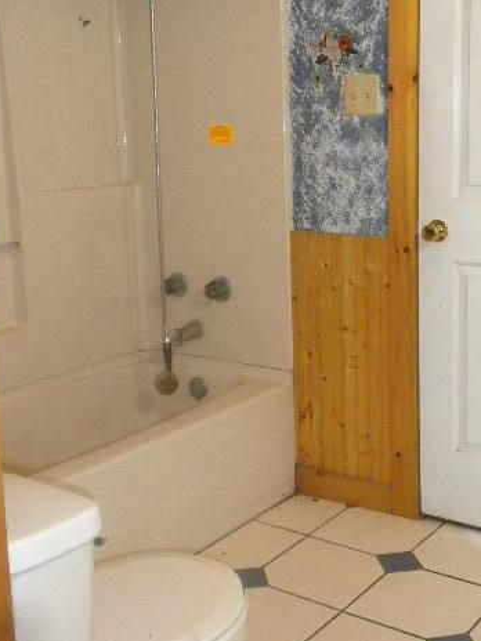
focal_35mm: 51
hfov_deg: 28.6
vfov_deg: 37.4
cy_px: 286
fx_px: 945
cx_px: 249
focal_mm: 6.6
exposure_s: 1/30
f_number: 3.5
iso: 400
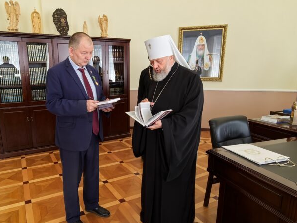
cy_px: 117
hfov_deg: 70.9
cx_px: 120
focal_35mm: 24
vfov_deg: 56.8
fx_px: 206
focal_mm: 1.95
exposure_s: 1/50
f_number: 2.2
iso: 200
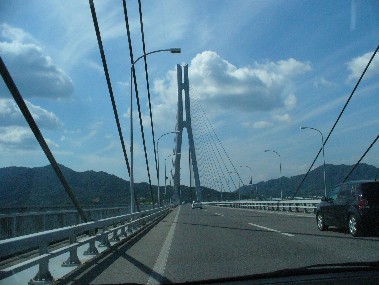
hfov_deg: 50.1
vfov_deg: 38.7
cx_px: 190
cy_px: 142
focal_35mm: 37
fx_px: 405
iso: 400
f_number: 5.6
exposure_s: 1/2000
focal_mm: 6.1
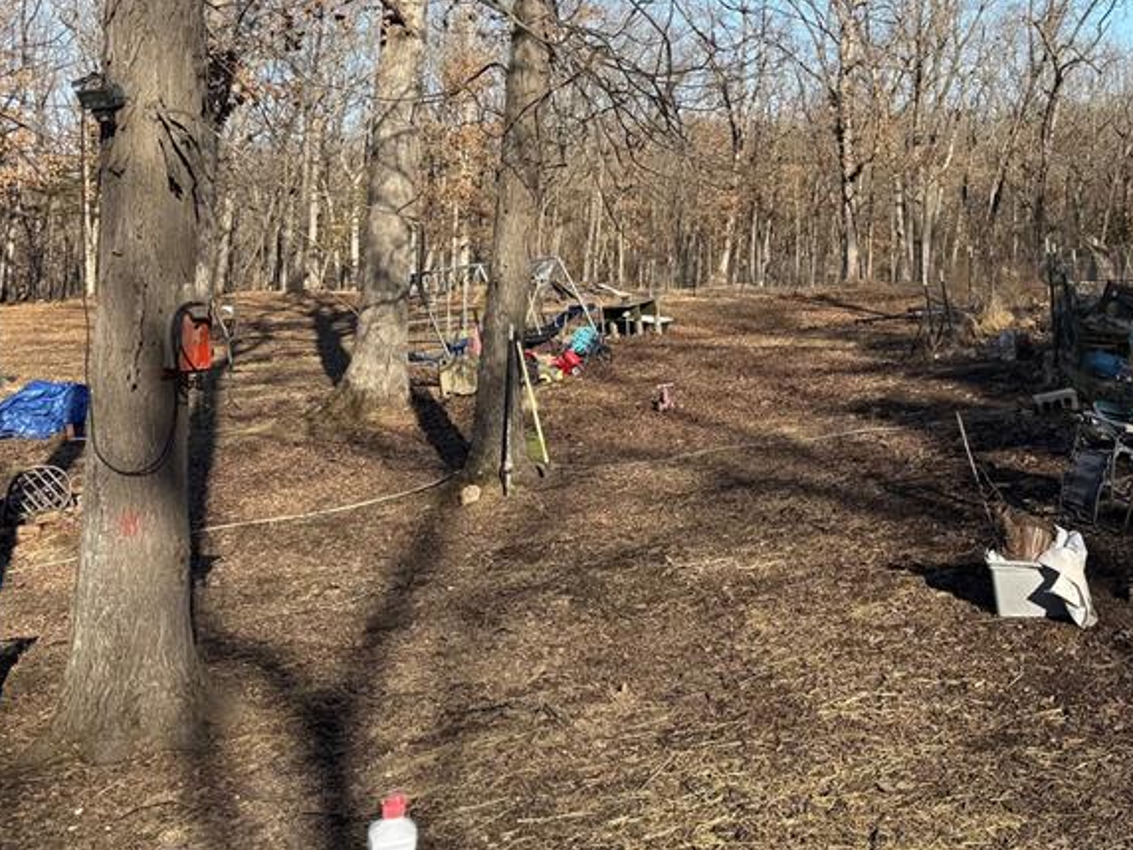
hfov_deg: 40.8
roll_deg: +0.7
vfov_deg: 32.3
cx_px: 1000
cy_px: 123
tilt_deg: +3.3
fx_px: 1407
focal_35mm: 43
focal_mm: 6.76
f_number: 1.78
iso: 80
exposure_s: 1/2907
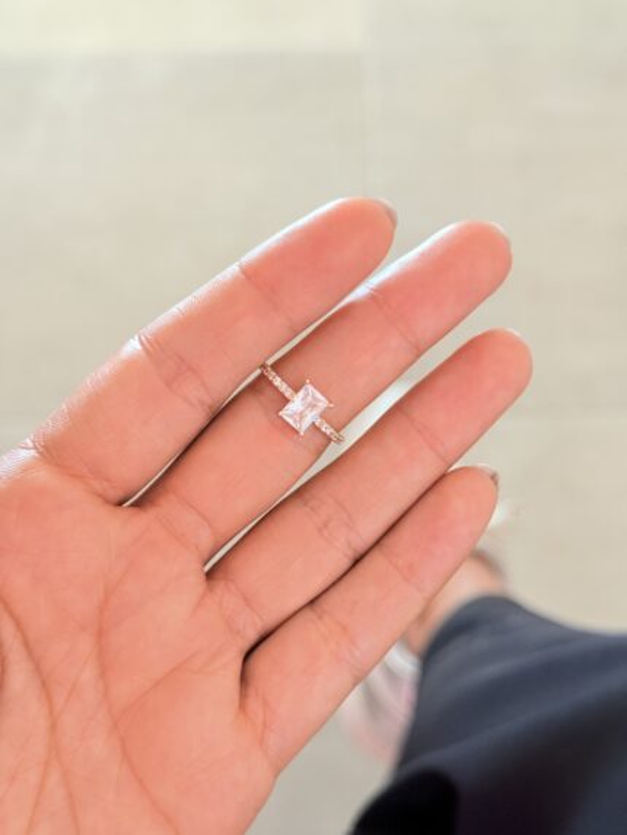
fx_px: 1159
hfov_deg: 30.3
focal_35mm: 48
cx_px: 314
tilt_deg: -52.8
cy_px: 418
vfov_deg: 39.6
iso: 200
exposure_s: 1/60
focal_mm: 6.76
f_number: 1.78
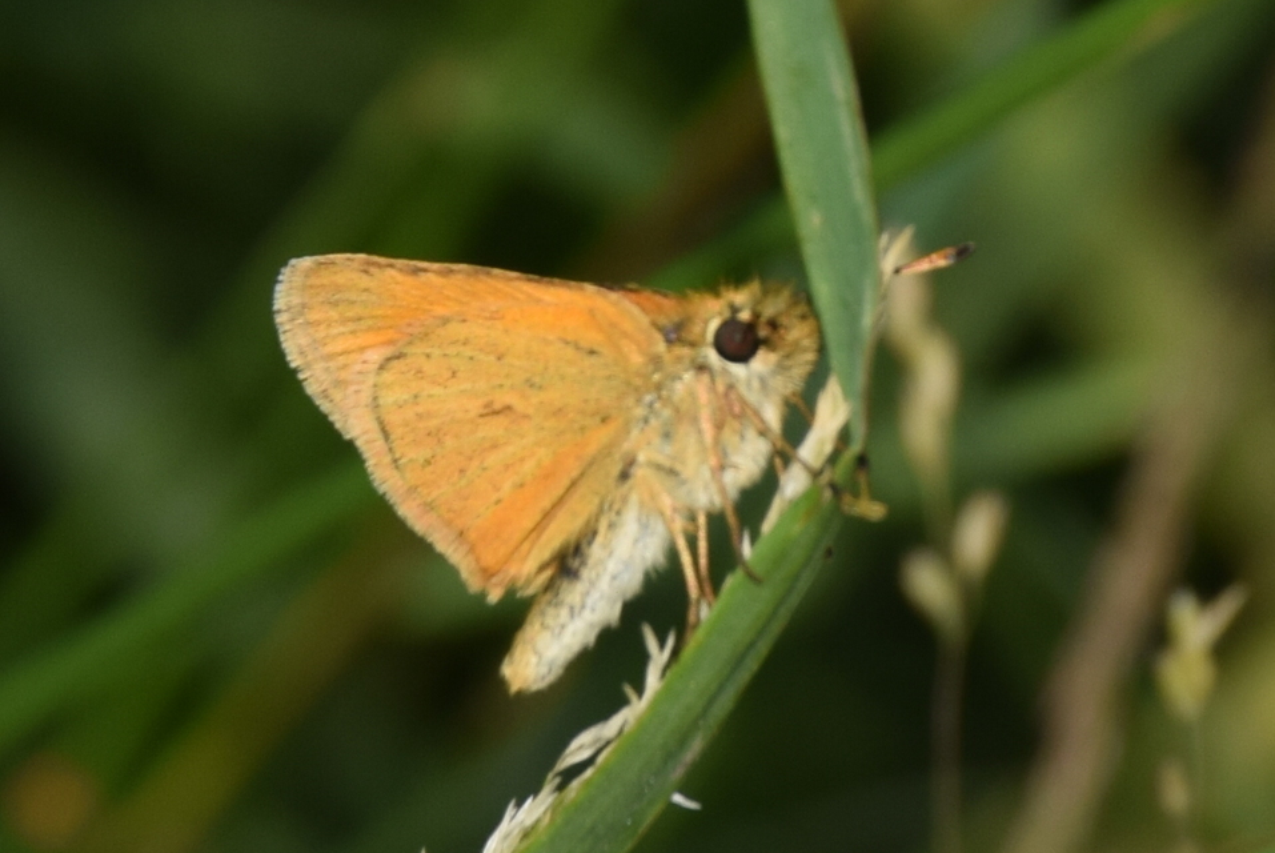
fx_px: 7444
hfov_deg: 9.8
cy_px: 426
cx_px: 638
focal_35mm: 210
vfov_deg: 6.6
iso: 100
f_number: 13
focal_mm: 140
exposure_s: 1/160
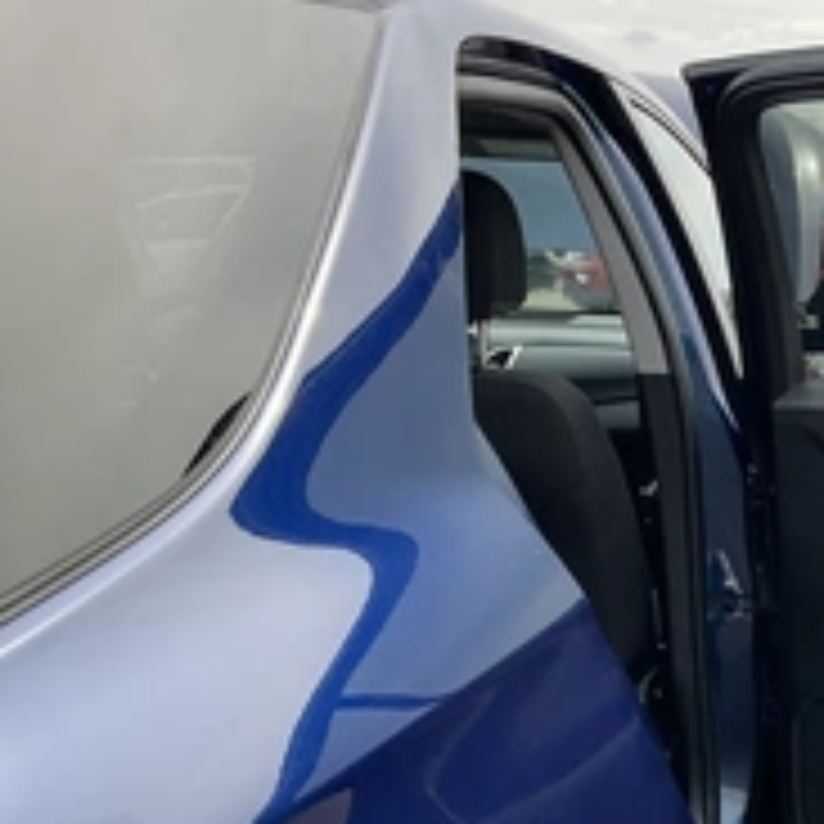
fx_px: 1508
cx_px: 833
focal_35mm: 56
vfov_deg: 30.6
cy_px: 437
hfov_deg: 28.6
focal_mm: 3
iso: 25
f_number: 1.8
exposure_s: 1/719
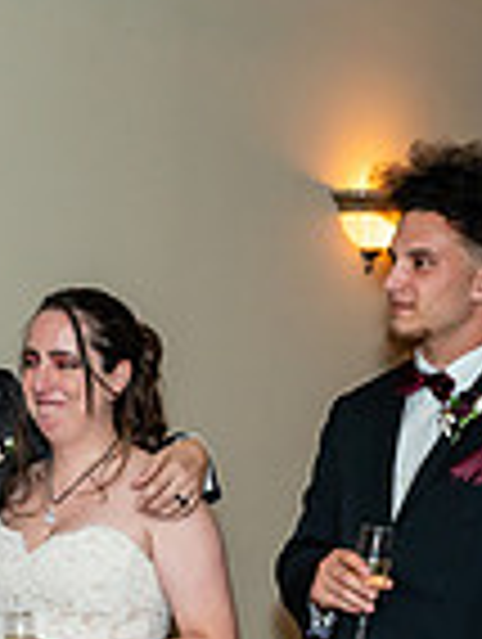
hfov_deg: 11.3
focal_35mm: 130
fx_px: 2406
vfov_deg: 14.6
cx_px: 25
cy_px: 797
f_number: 4.5
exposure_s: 1/80
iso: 800
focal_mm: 28
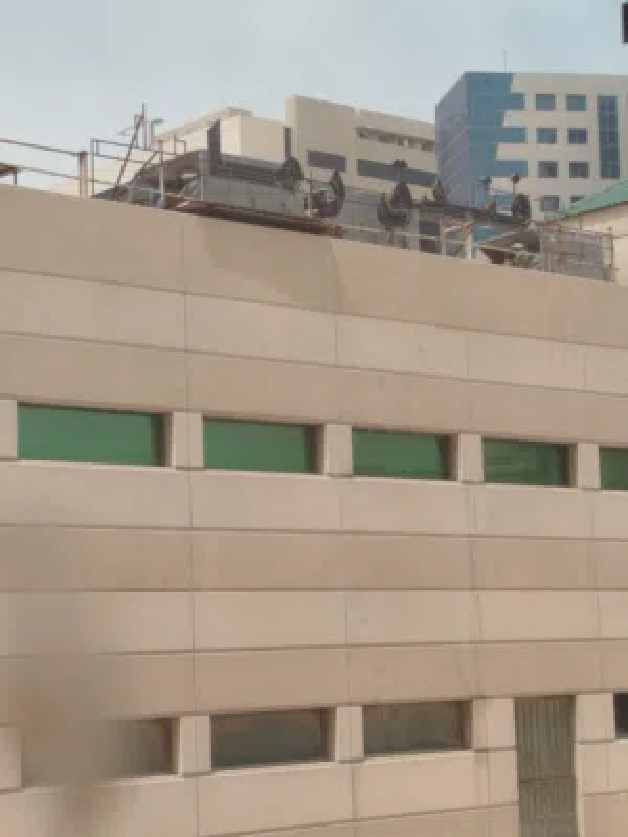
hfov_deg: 19.4
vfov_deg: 25.7
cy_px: 418
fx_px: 1838
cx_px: 314
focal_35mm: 76
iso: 50
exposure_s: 1/665
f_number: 1.7
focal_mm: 5.31
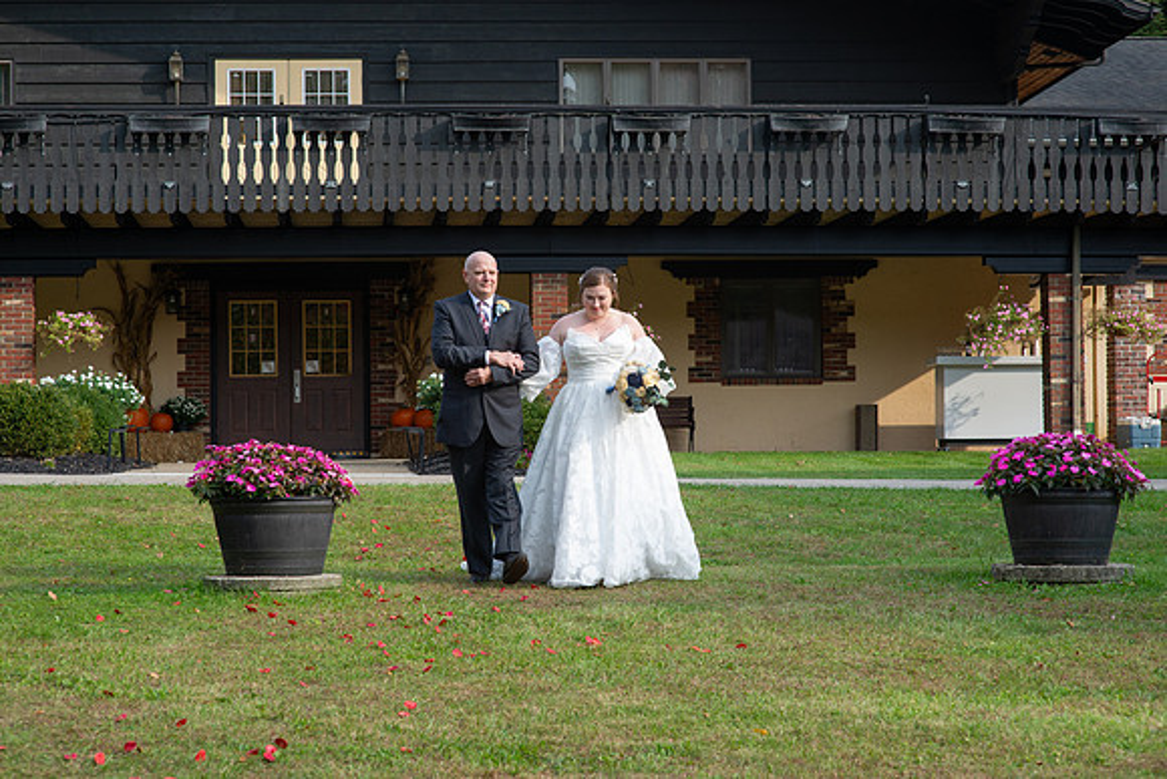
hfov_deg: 23.0
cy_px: 390
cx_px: 584
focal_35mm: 88
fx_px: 2867
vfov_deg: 15.5
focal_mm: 85
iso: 640
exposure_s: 1/800
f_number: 6.3
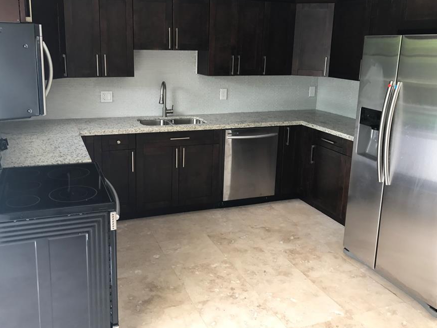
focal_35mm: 33
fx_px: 417
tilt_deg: -13.1
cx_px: 207
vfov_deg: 42.8
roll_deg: -1.0
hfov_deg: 55.3
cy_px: 140
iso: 25
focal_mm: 3.99
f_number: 1.8
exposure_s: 1/50
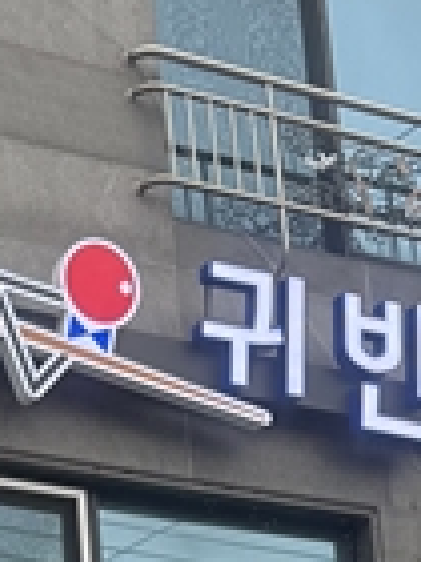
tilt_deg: +12.9
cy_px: 1016
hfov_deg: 11.8
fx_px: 1995
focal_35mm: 123
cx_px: -76
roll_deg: +2.0
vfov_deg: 14.2
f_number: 1.78
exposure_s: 1/171
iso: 64
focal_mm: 6.76
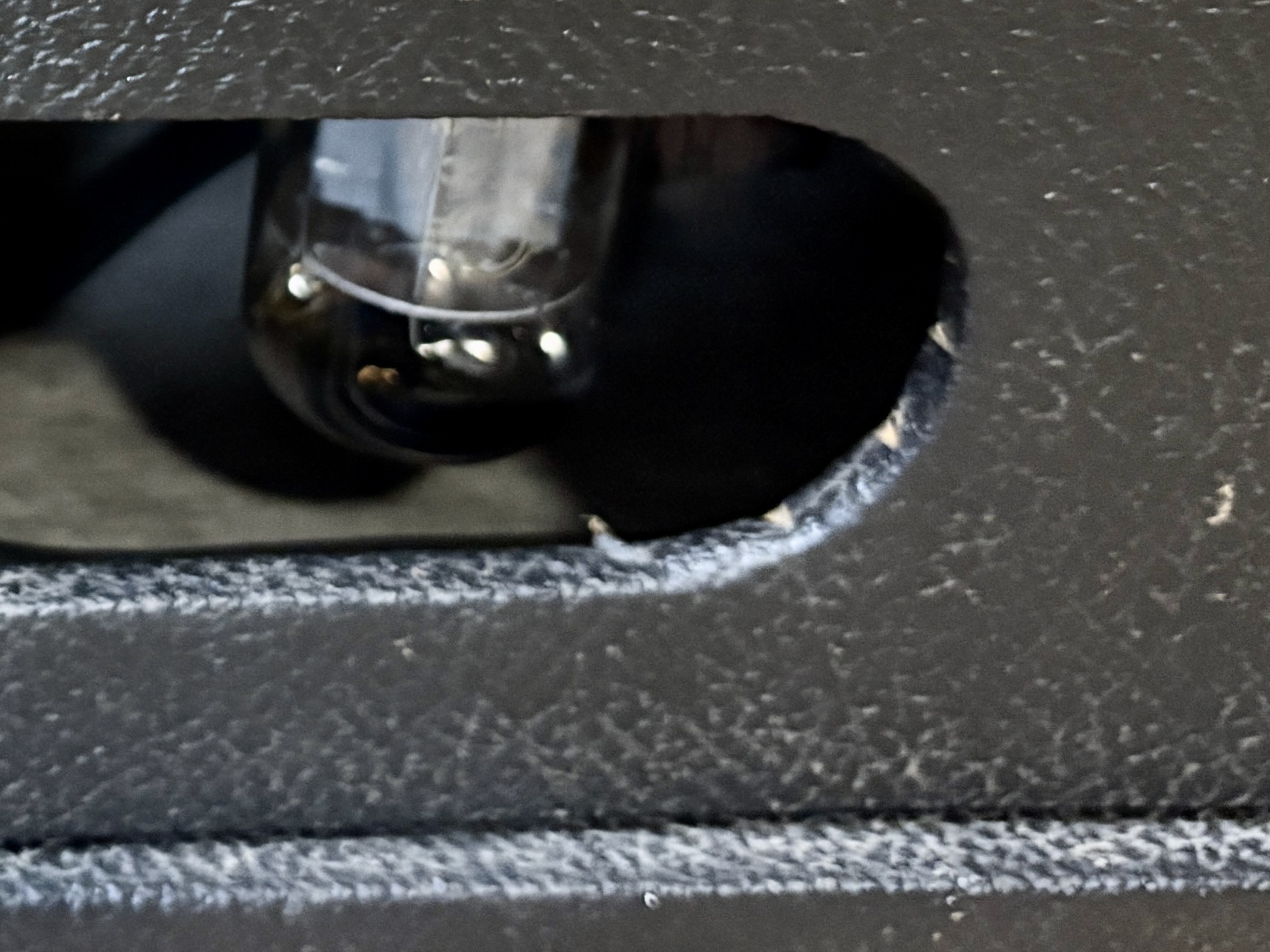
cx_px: -263
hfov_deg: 21.2
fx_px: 3155
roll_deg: -2.0
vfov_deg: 16.2
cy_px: -321
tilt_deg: -25.6
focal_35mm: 86
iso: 640
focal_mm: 5.96
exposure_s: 1/33
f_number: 1.6
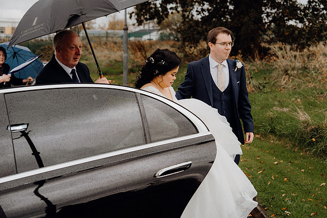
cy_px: 109
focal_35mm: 48
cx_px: 164
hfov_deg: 41.1
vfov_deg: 28.1
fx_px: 436
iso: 400
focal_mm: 48
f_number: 3.5
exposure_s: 1/160
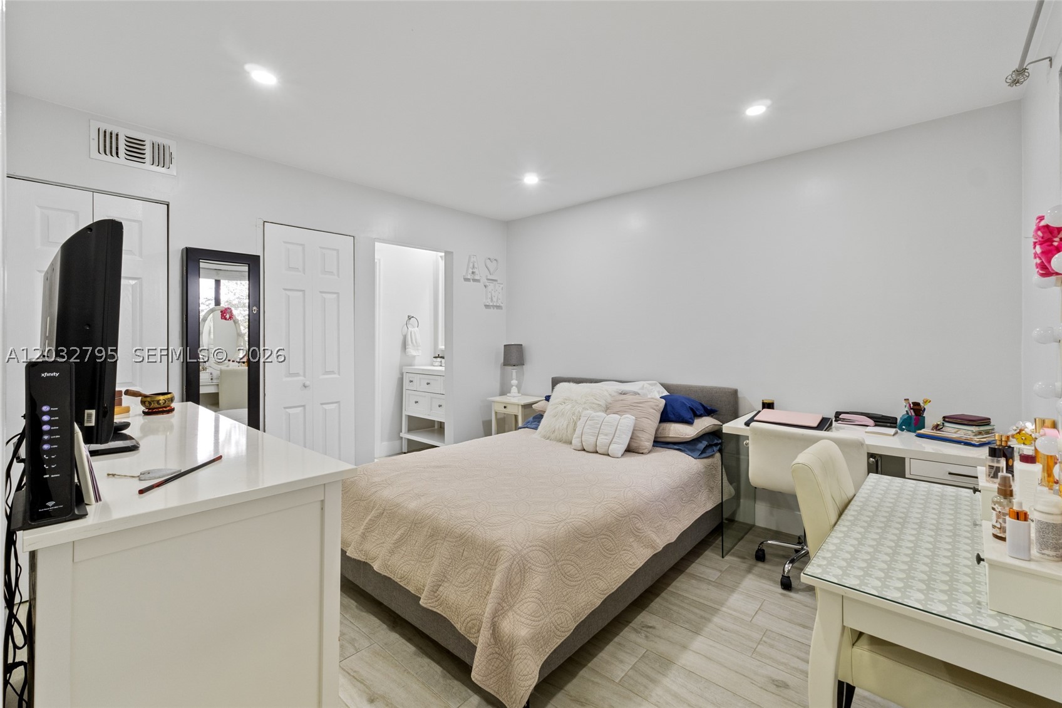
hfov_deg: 100.4
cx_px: 531
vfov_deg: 77.3
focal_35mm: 15
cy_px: 354
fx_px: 442
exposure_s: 1/1.25
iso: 400
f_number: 9
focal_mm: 10
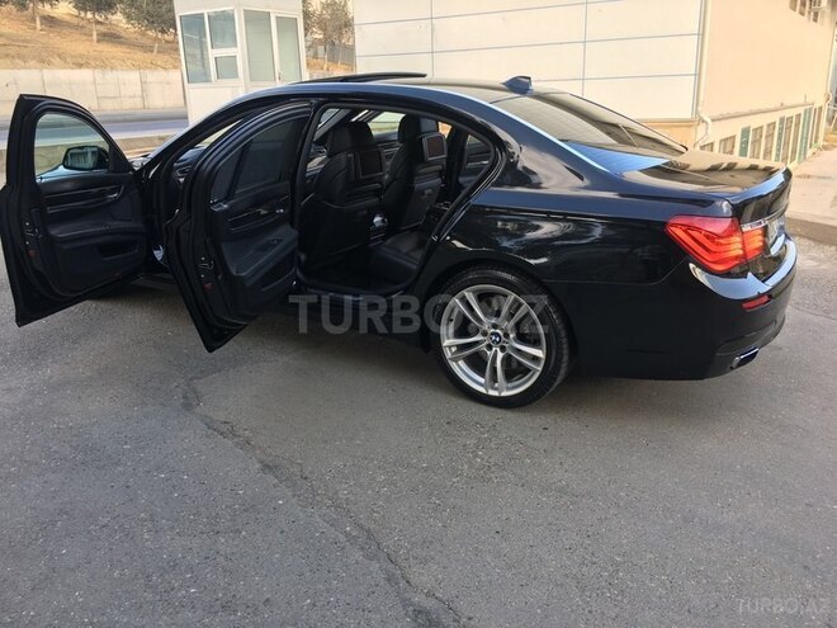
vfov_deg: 48.2
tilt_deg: -17.0
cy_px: 314
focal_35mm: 29
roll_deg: +1.4
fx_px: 701
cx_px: 418
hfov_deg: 61.7
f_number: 2.2
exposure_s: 1/128
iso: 25
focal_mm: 4.15
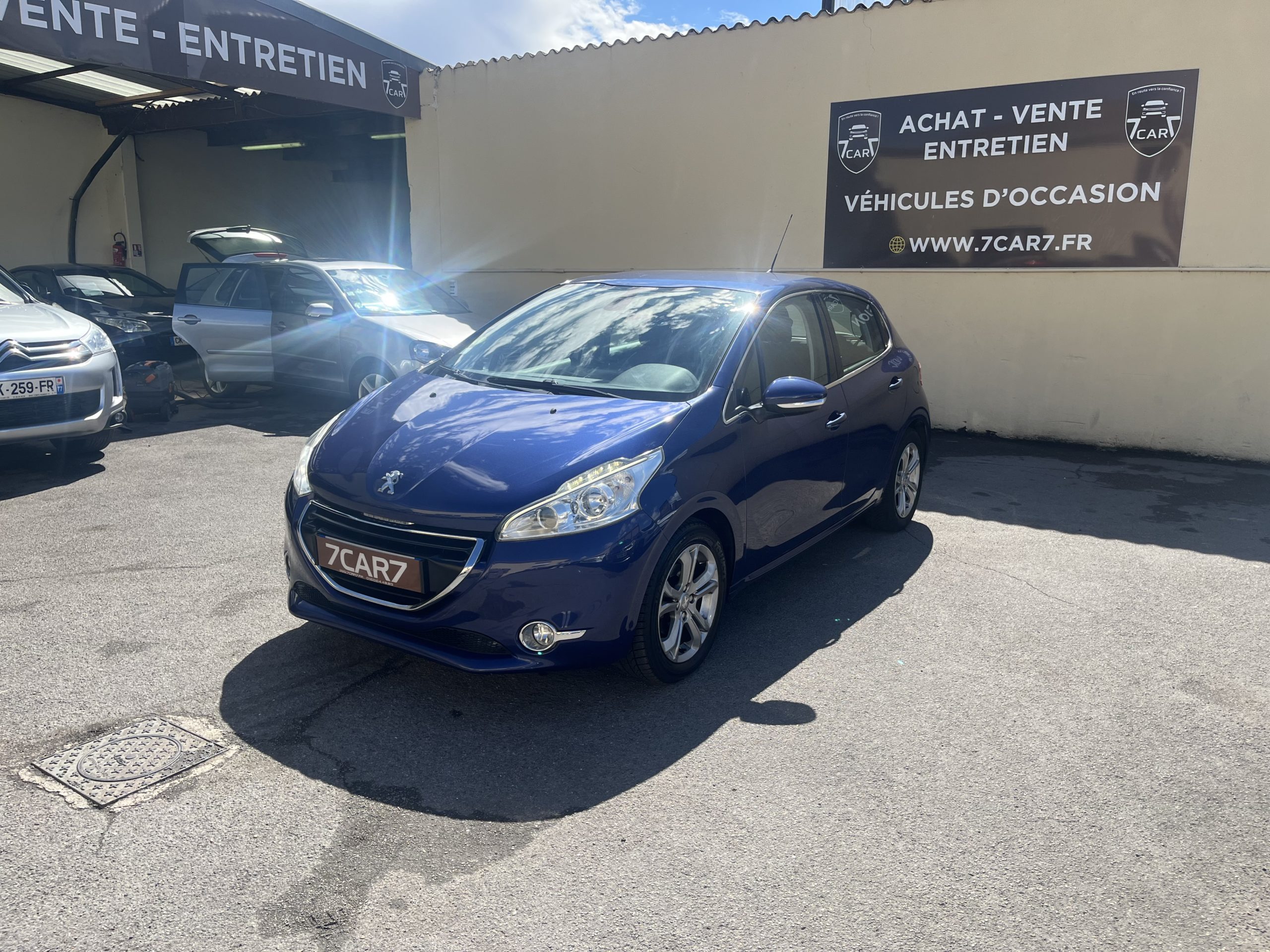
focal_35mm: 26
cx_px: 635
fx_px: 954
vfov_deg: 53.1
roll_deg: +0.0
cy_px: 476
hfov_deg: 67.3
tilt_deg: -13.2
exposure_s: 1/2137
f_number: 1.6
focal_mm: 5.1
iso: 50
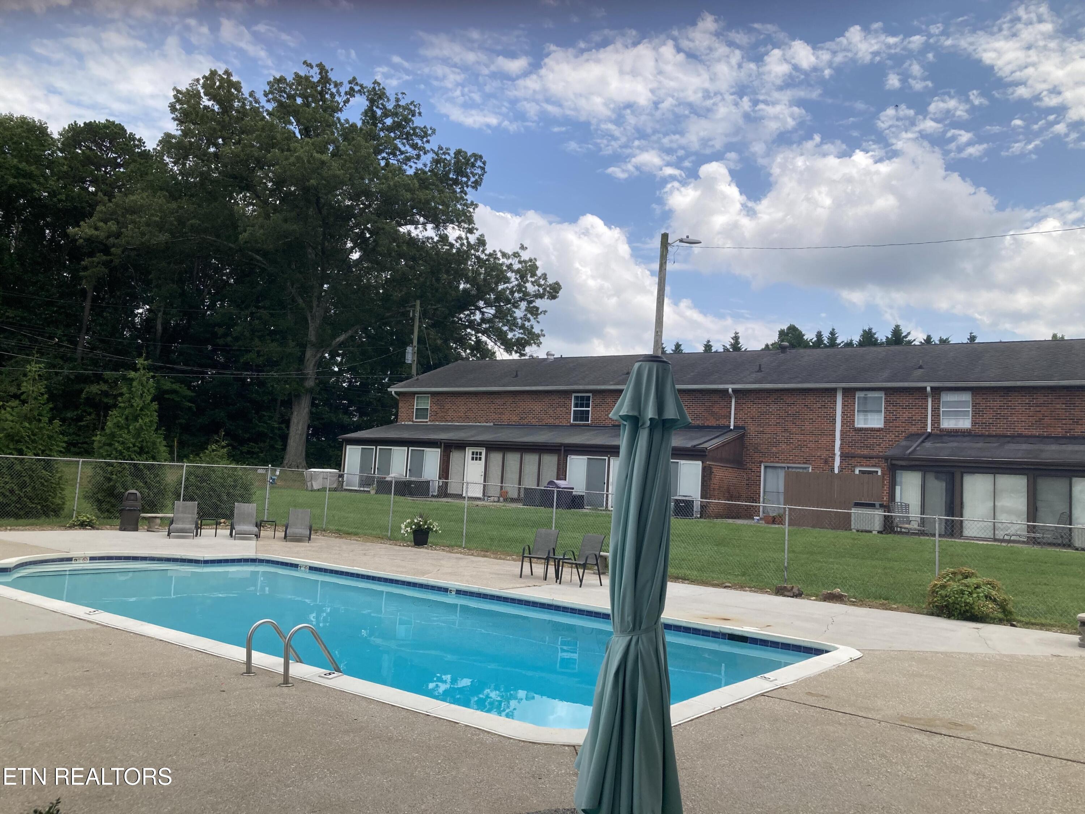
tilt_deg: +5.8
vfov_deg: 49.7
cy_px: 407
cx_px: 542
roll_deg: -3.4
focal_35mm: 28
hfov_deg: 63.4
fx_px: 878
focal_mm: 3.99
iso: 20
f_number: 1.8
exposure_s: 1/2525
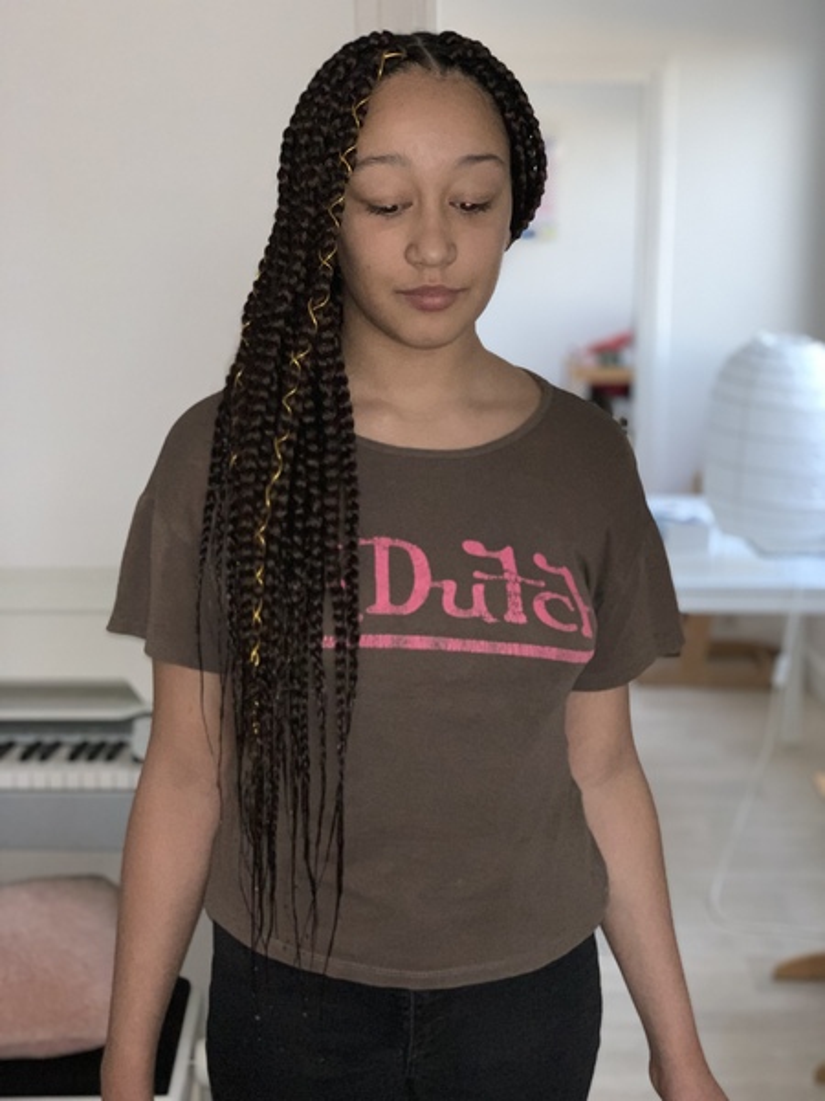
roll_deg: -0.6
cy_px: 550
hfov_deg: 28.0
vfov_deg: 36.8
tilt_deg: -9.4
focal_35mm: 52
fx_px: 1652
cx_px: 412
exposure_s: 1/60
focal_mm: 6
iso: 125
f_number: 2.4
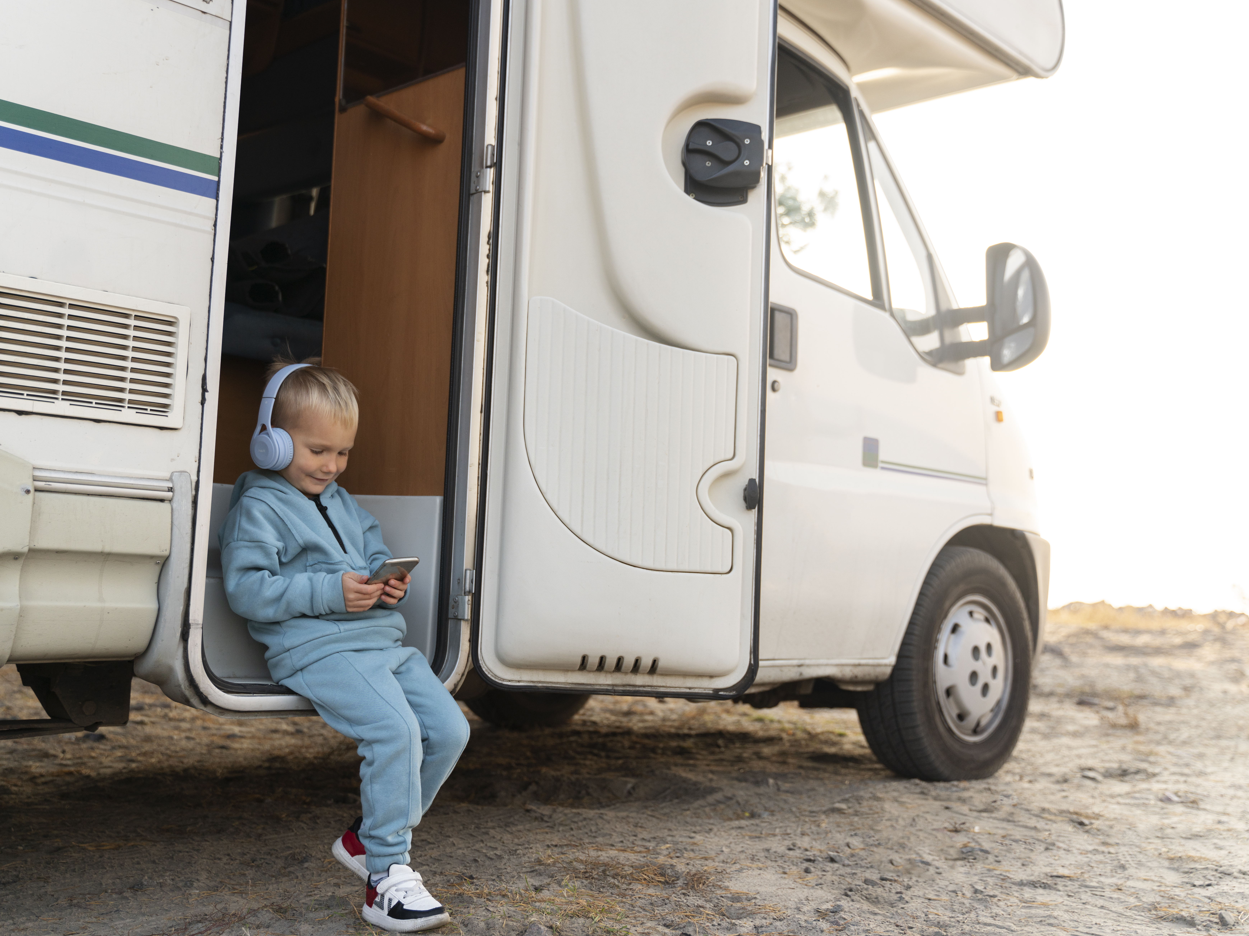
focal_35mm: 36
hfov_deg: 51.2
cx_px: 548
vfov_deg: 39.7
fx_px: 1299
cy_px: 466
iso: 320
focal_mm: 33
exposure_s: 1/400
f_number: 2.8
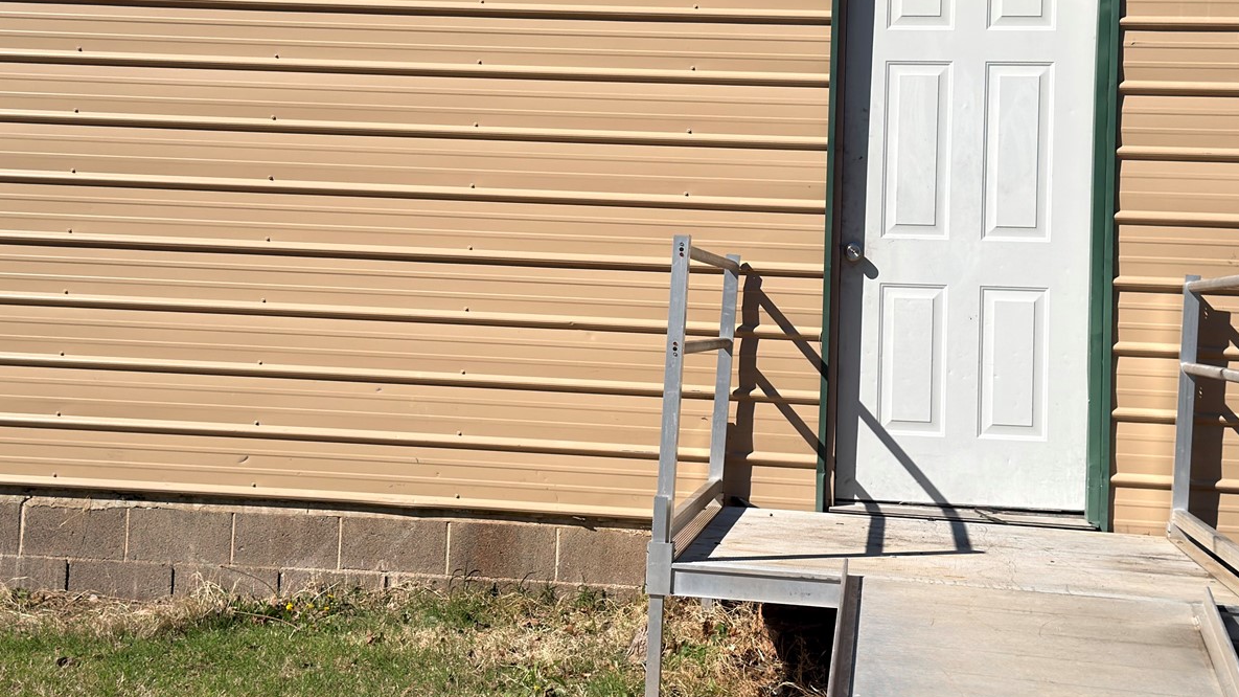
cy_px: 224
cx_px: 617
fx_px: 1971
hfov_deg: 34.9
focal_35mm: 60
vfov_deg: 20.0
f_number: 1.78
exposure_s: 1/7299
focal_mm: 6.76
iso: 64
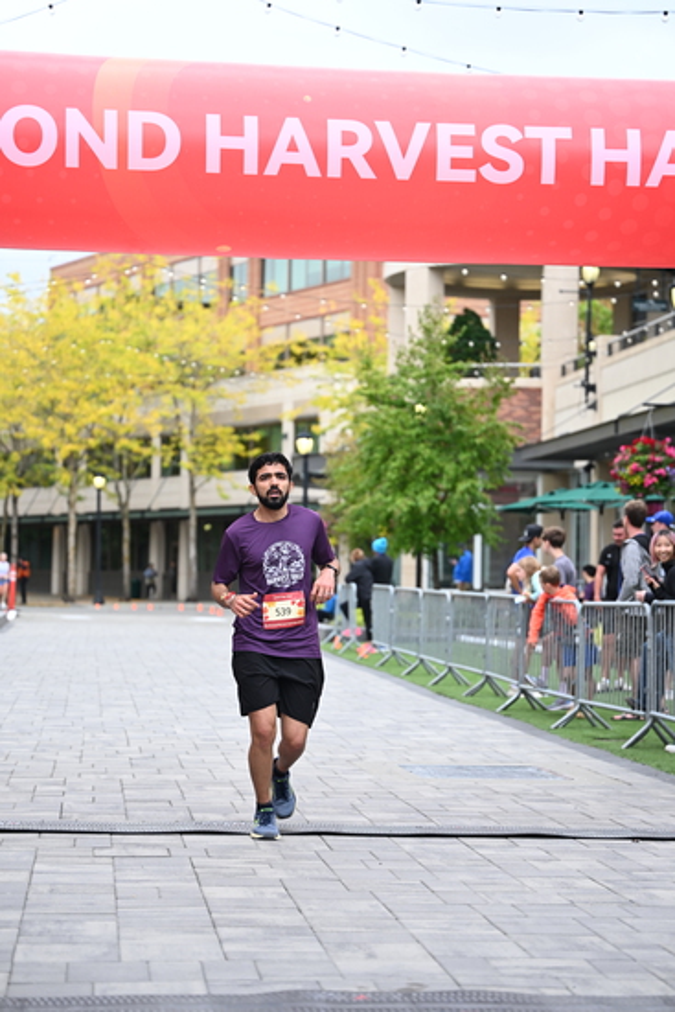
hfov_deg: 17.7
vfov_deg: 26.3
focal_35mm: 77
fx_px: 2164
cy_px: 506
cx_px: 338
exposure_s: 1/2000
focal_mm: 77
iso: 640
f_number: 2.8
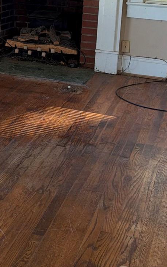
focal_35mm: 71
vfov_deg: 28.0
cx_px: -81
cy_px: 31
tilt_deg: -10.8
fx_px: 517
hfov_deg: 16.7
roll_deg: +0.0
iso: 80
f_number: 1.8
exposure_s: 1/31
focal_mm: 6.93
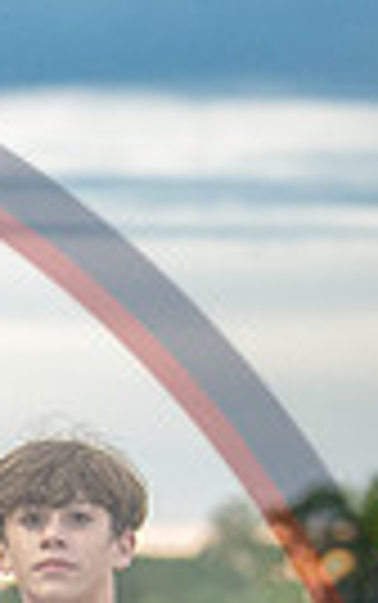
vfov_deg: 5.0
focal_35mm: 420
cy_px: 900
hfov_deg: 3.1
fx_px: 6908
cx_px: -729
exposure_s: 1/1000
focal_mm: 82
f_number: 2.8
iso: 1600
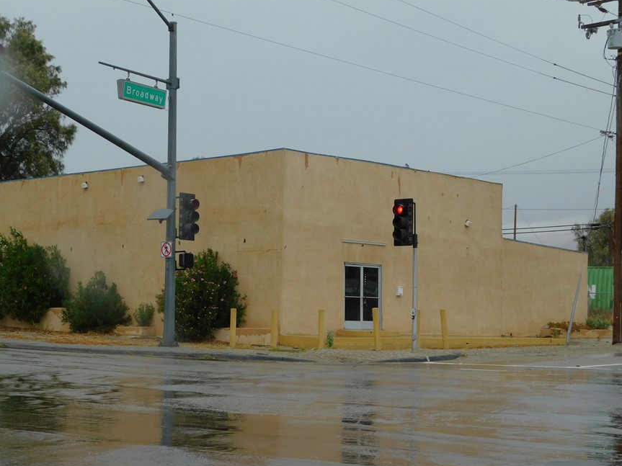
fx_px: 1258
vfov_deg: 21.0
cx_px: 265
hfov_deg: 27.7
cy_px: 266
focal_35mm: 70
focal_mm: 10.4
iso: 125
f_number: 4
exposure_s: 1/640
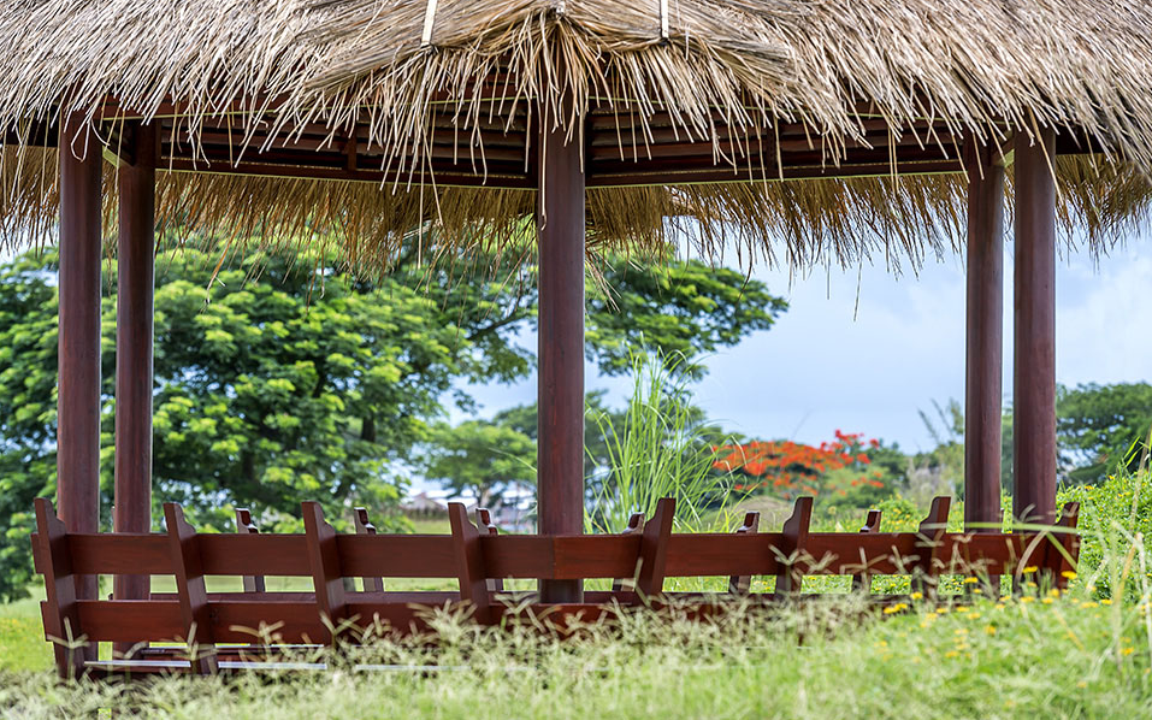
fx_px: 4332
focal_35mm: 138
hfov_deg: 15.1
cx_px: 575
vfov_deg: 9.5
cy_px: 338
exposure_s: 1/160
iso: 80
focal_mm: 135
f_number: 7.1
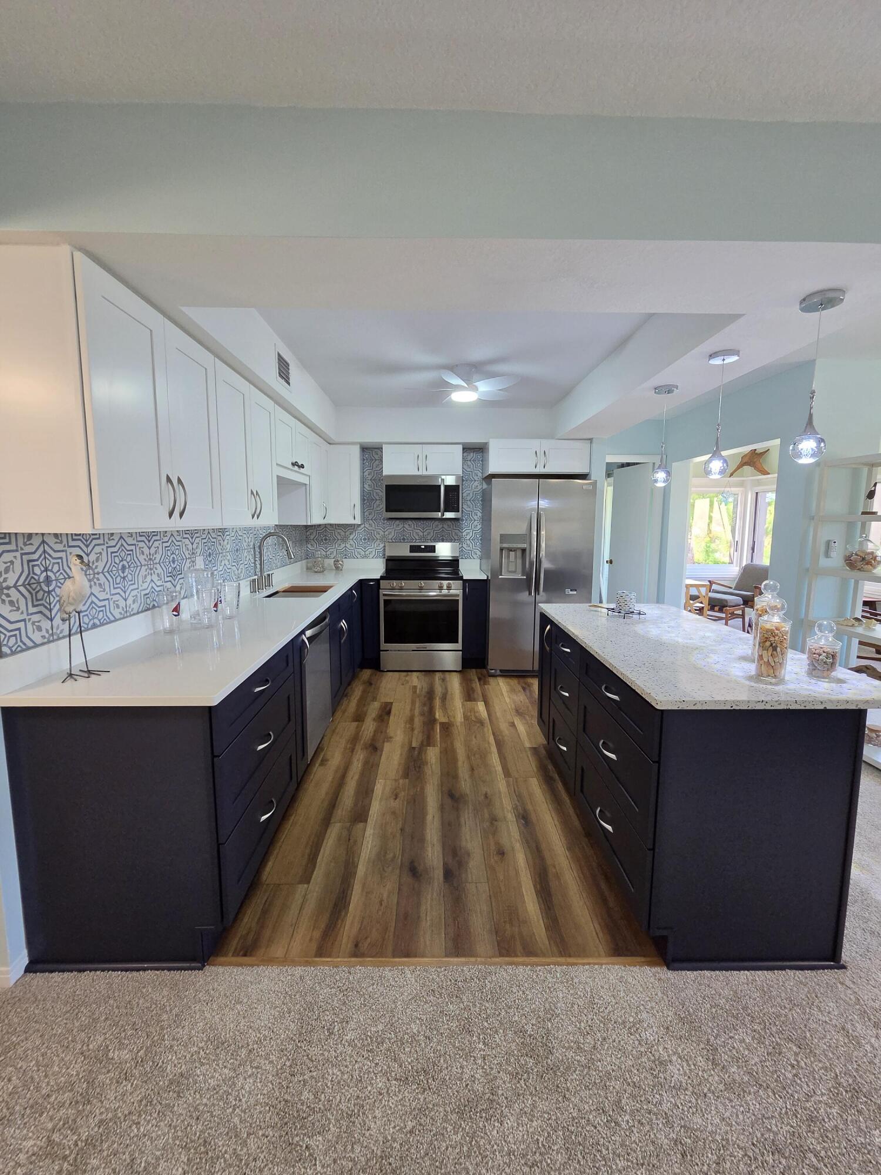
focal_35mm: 13
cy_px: 588
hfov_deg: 89.9
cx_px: 440
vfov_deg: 106.2
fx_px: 441
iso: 320
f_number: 2.2
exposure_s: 1/120
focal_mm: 2.2
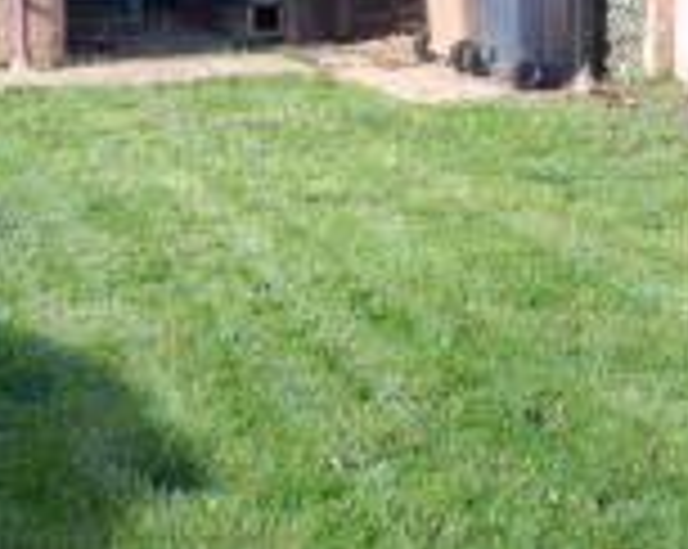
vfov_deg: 18.1
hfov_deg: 23.1
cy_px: -155
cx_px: -13
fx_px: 1607
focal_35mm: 79
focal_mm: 18
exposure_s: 1/160
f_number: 6.3
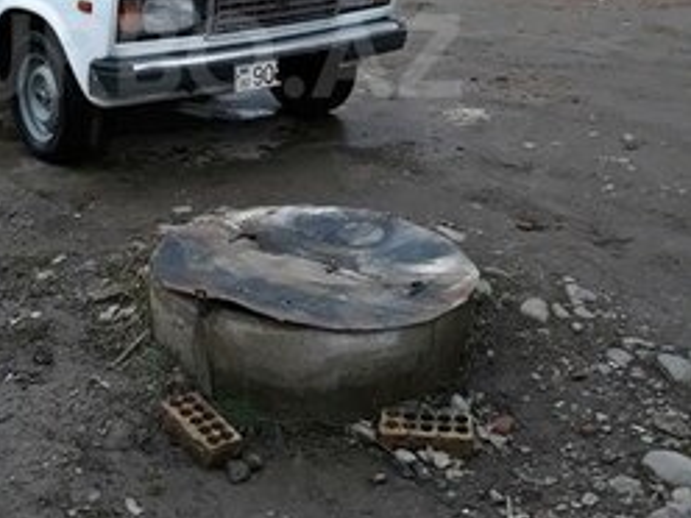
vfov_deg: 26.2
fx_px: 1078
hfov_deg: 34.8
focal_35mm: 54
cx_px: 176
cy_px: 56
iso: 50
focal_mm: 3.71
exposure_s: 1/100
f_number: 1.7
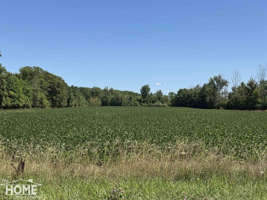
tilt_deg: +0.9
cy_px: 100
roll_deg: -0.9
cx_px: 134
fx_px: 370
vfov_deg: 30.3
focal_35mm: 48
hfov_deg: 39.7
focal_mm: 6.76
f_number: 1.78
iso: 64
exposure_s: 1/4310
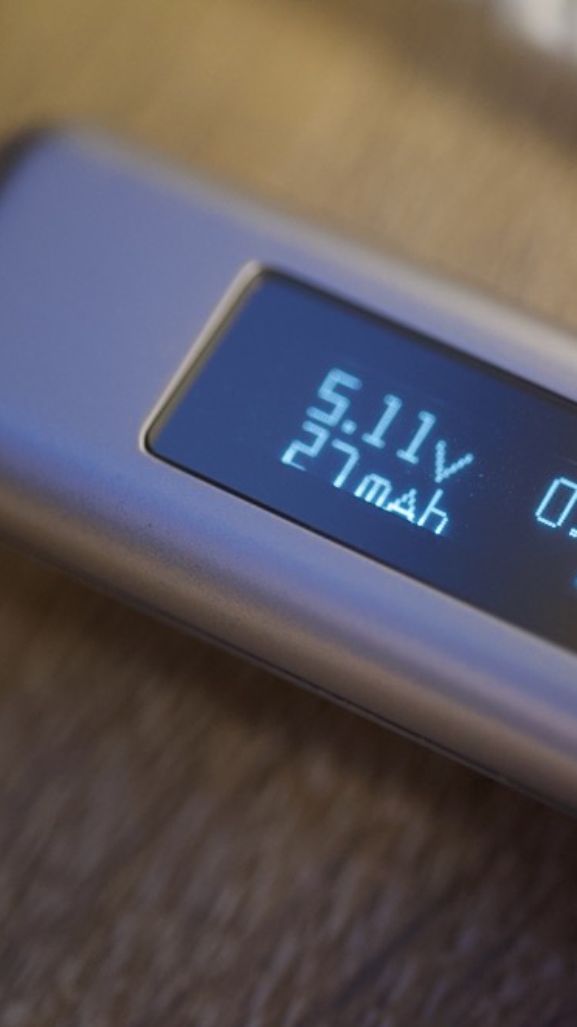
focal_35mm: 95
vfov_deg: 22.5
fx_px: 2586
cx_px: 476
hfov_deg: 12.7
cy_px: 517
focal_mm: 60
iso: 4000
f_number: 4
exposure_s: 1/160
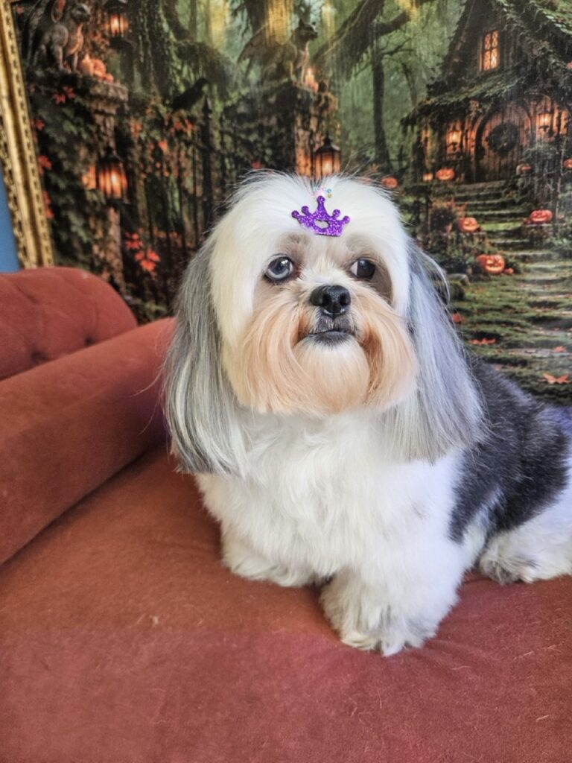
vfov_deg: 73.9
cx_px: 286
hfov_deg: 58.9
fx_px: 507
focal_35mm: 23
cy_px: 382
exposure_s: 1/207
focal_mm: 5.4
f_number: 1.8
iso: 200
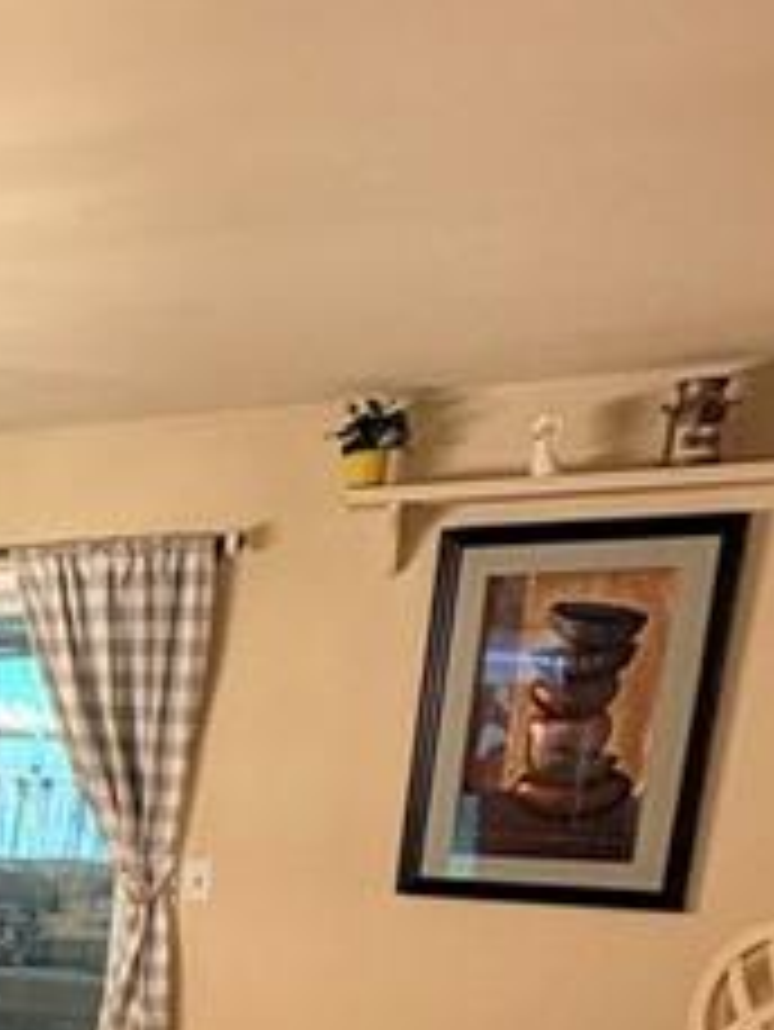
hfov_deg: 23.6
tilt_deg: -10.5
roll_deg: -1.1
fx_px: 1400
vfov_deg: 37.0
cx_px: -432
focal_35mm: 47
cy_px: 981
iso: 250
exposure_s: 1/120
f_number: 2.2
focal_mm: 2.22
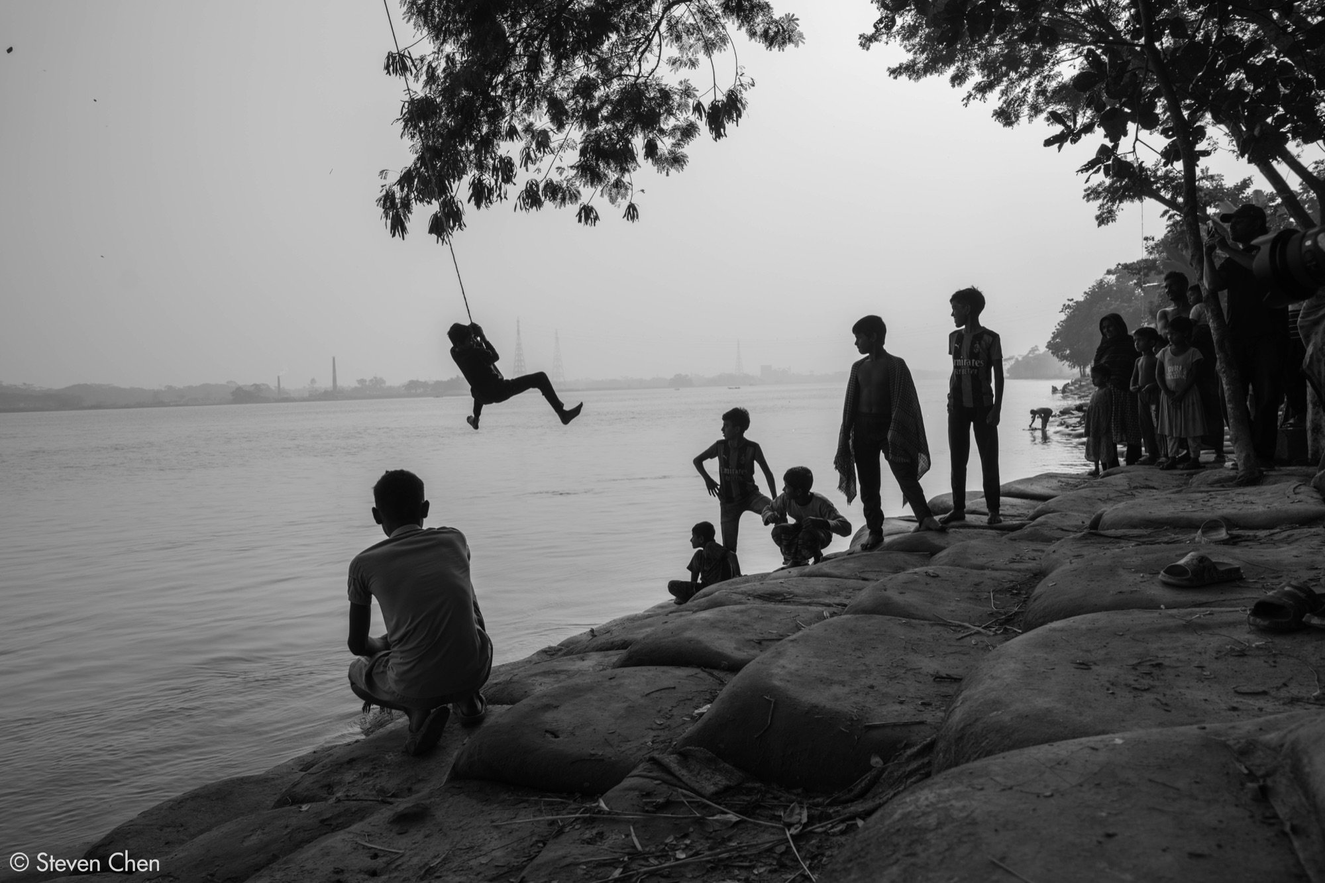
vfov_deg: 53.1
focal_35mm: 24
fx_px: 883
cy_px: 442
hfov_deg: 73.7
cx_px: 662
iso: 125
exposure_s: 1/500
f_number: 5.6
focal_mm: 24
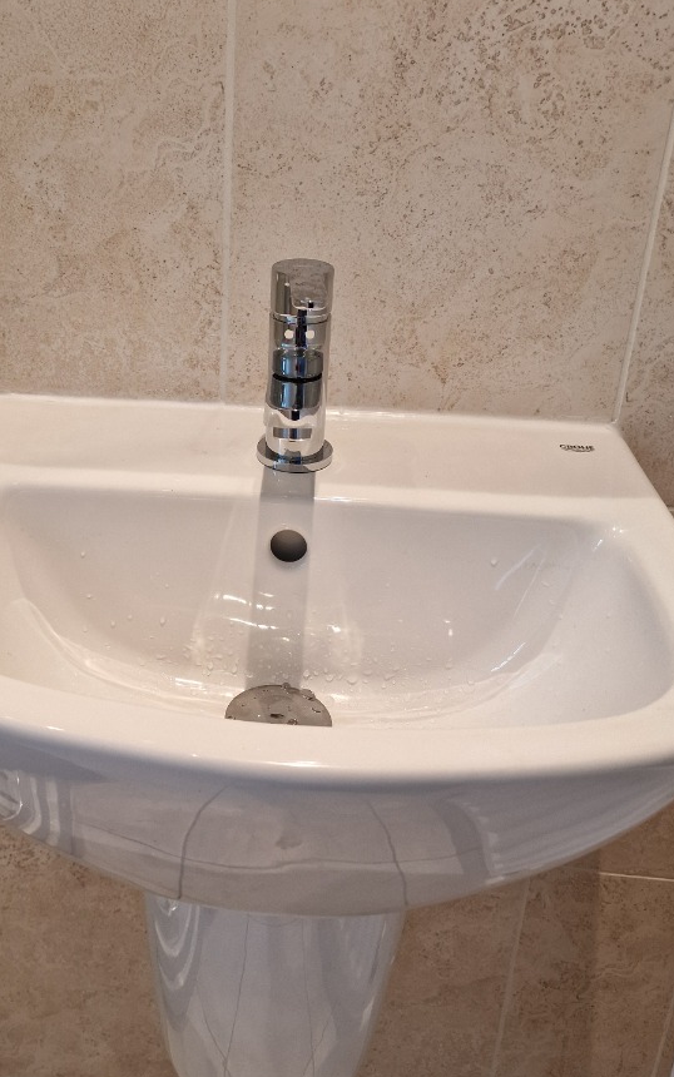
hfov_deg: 36.9
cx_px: 223
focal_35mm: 34
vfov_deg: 56.5
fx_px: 999
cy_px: 460
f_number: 1.8
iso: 64
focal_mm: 6.4
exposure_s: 1/100
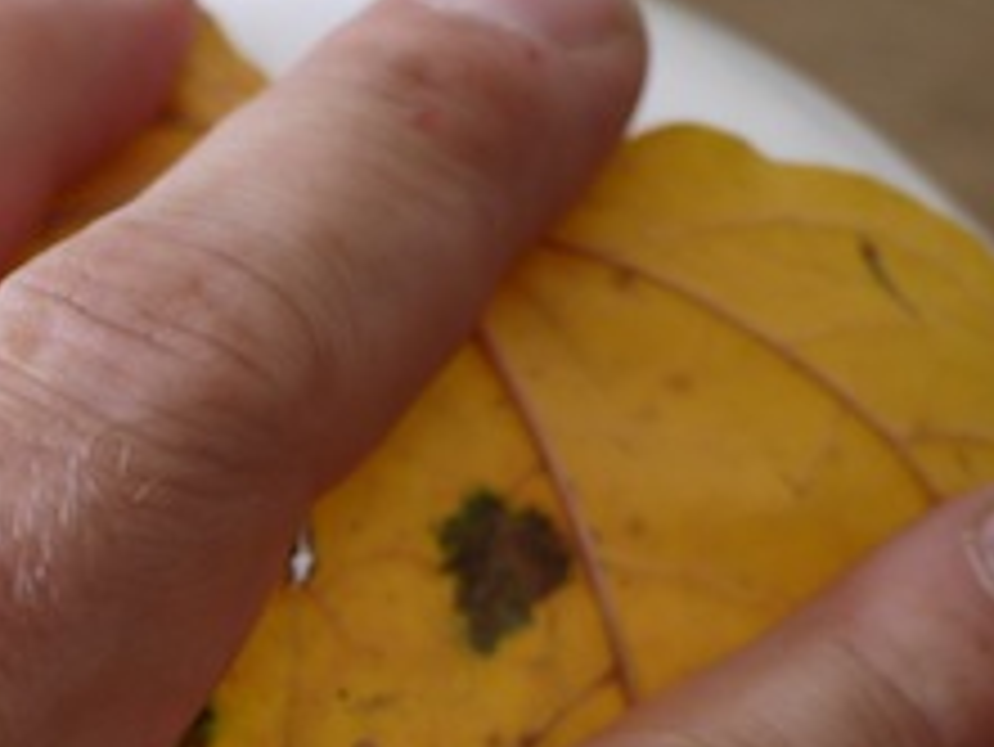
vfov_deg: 17.1
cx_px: 63
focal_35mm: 81
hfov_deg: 23.4
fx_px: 2327
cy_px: 976
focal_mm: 14
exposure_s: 1/60
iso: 160
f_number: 2.5
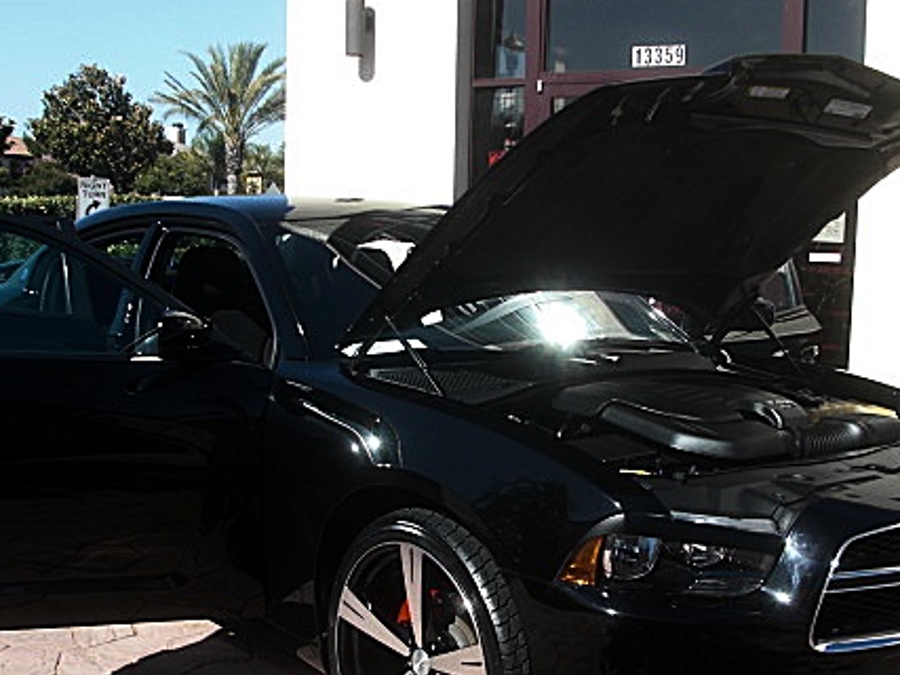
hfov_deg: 35.5
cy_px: 424
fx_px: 1404
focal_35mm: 54
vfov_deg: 26.9
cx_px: 434
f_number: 2.8
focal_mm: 6.3
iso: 50
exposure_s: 1/500
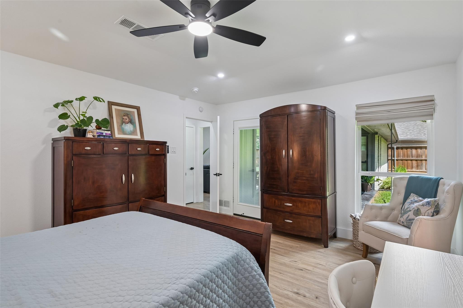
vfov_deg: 70.4
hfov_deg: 93.3
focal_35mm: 17
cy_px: 154
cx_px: 232
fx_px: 219
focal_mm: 17
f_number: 8
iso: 400
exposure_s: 1/20
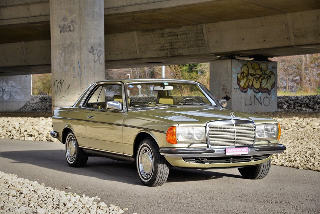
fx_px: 729
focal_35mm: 82
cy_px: 107
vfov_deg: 16.7
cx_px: 160
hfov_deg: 24.8
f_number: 8
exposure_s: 1/160
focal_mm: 82
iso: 200
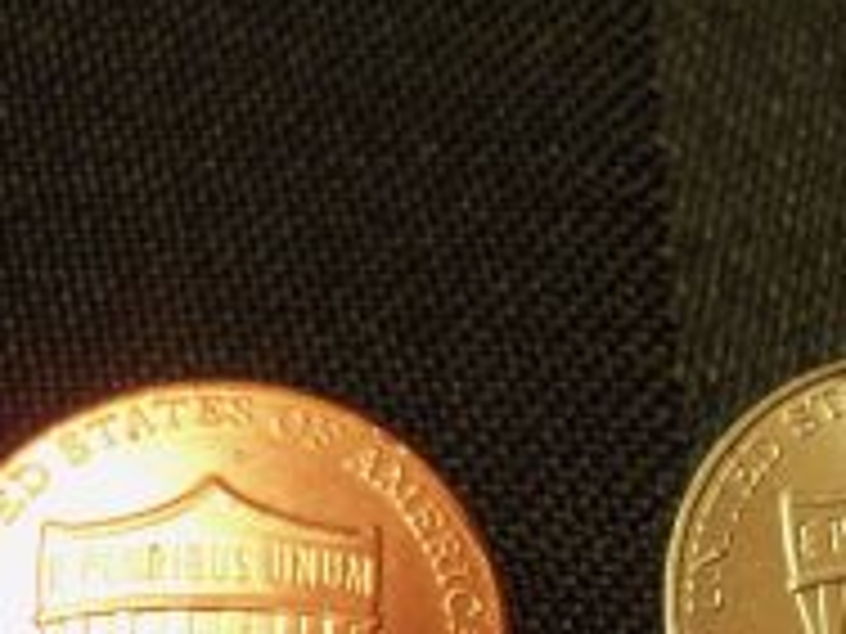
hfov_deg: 23.8
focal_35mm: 82
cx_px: 515
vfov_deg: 17.7
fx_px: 2004
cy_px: 562
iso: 125
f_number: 3.7
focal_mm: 6.7
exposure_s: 1/30
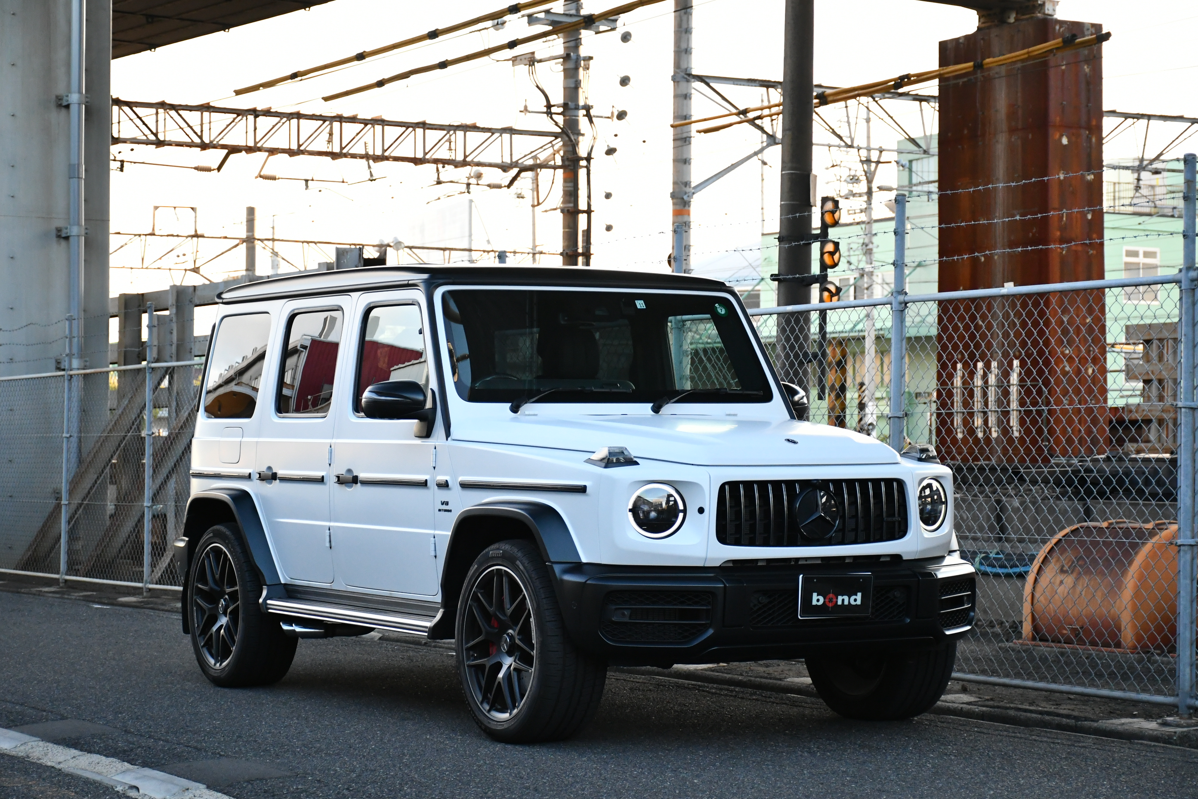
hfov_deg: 26.0
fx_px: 2595
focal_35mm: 78
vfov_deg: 17.5
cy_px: 400
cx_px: 599
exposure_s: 1/60
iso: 2000
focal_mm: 52
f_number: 4.8
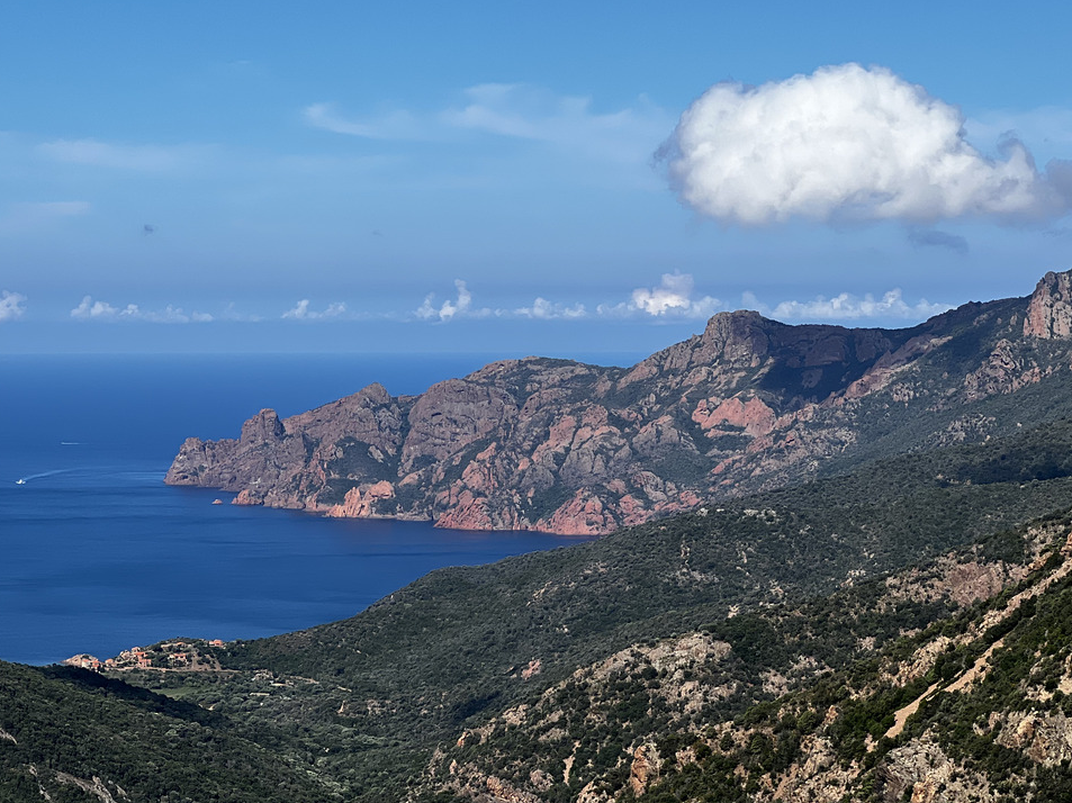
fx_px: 3003
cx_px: 451
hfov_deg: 20.2
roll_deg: +0.2
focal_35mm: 97
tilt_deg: -1.0
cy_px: 402
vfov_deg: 15.2
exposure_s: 1/995
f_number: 2.8
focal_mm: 9
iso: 32
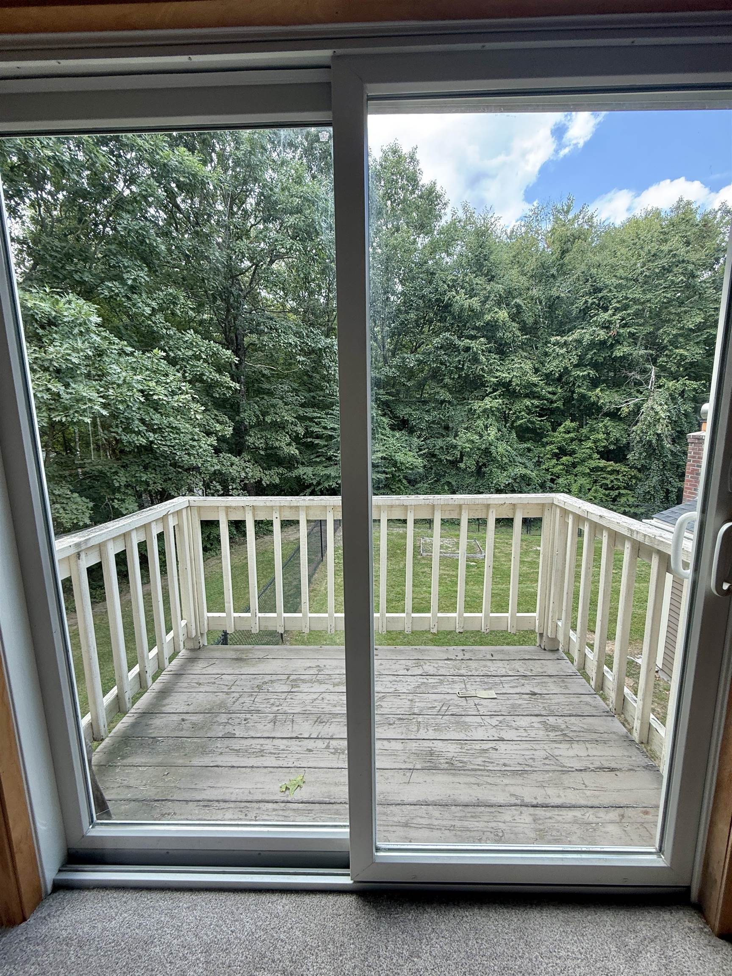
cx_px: 366
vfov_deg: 102.1
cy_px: 488
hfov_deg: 85.7
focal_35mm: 14
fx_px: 395
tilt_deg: -8.9
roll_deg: -0.3
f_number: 2.2
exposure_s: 1/99
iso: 50
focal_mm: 2.22
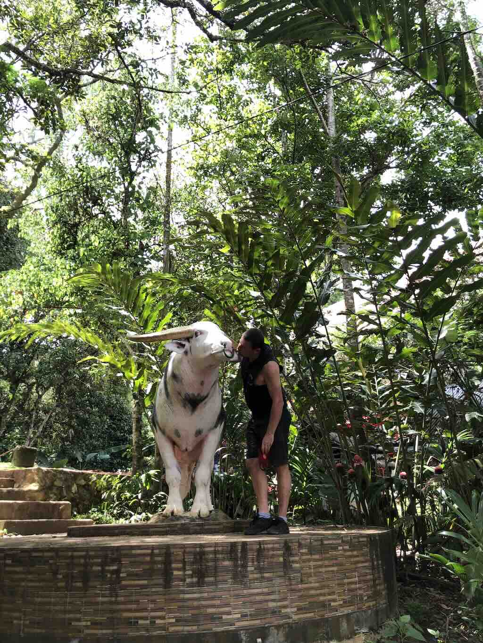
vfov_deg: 63.4
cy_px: 322
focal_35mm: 28
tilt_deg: +20.1
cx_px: 242
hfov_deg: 49.8
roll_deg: +0.9
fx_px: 521
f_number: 1.8
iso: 25
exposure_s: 1/120
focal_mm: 4
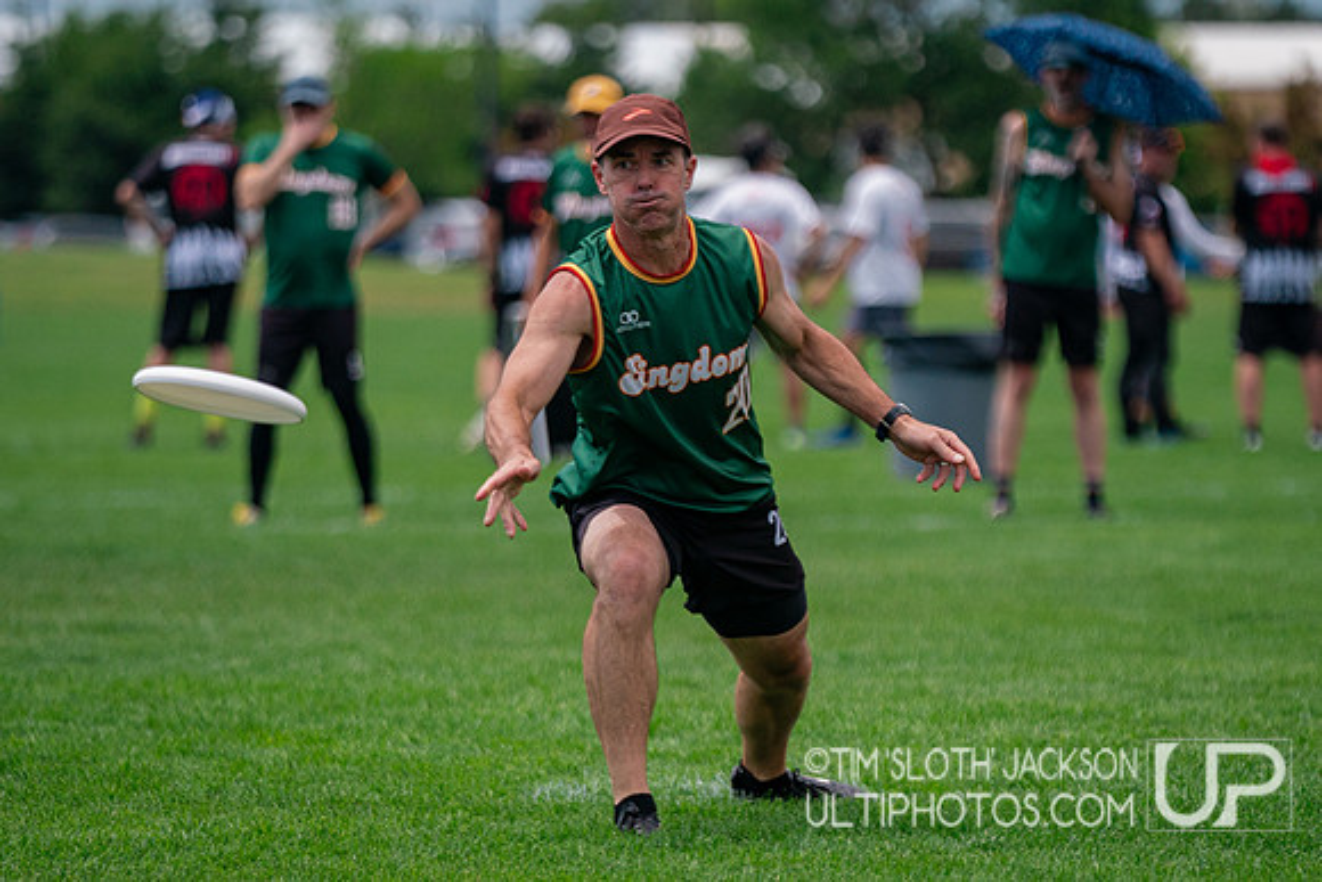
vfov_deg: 4.4
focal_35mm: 312
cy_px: 601
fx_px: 11458
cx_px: 815
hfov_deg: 6.6
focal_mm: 192
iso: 500
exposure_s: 1/8000
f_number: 2.8
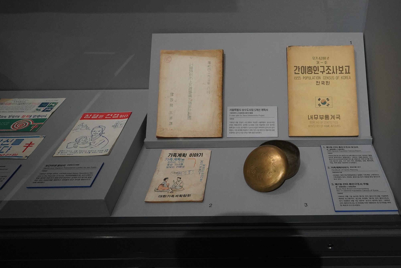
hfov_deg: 73.7
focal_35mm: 24
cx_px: 200
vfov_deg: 53.1
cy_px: 134
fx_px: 267
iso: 3200
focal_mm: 24
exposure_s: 1/80
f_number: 4.5
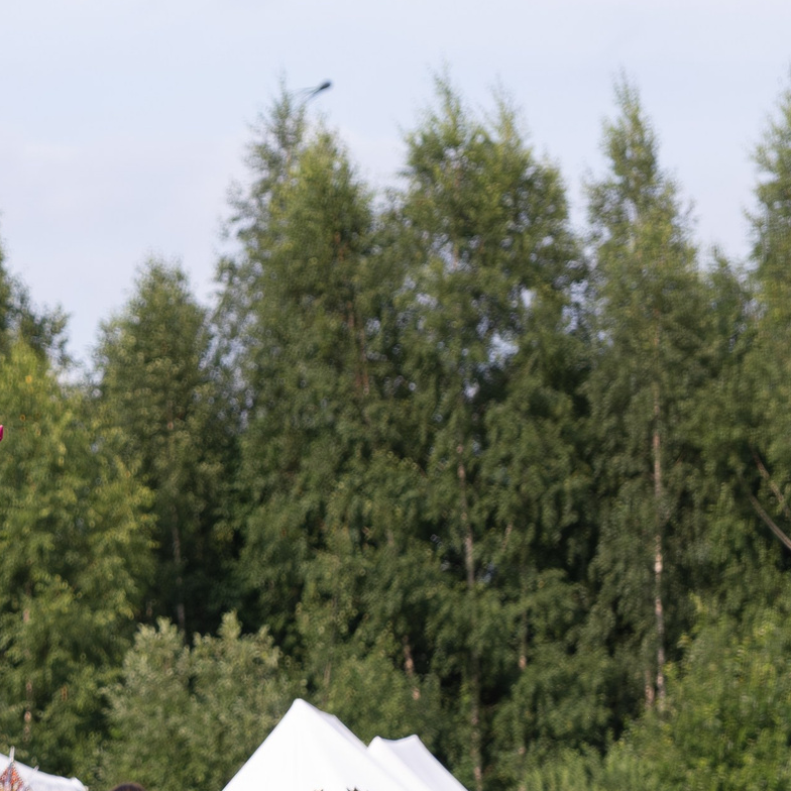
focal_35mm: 197
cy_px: 604
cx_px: -340
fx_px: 5093
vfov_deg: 8.9
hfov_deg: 8.7
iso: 250
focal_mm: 47
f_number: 4
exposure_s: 1/1000
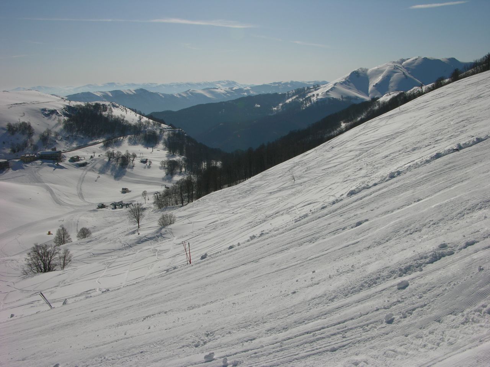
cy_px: 184
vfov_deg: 40.7
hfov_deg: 52.6
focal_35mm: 35
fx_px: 495
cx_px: 245
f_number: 8
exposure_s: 1/420
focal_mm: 8.9
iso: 50
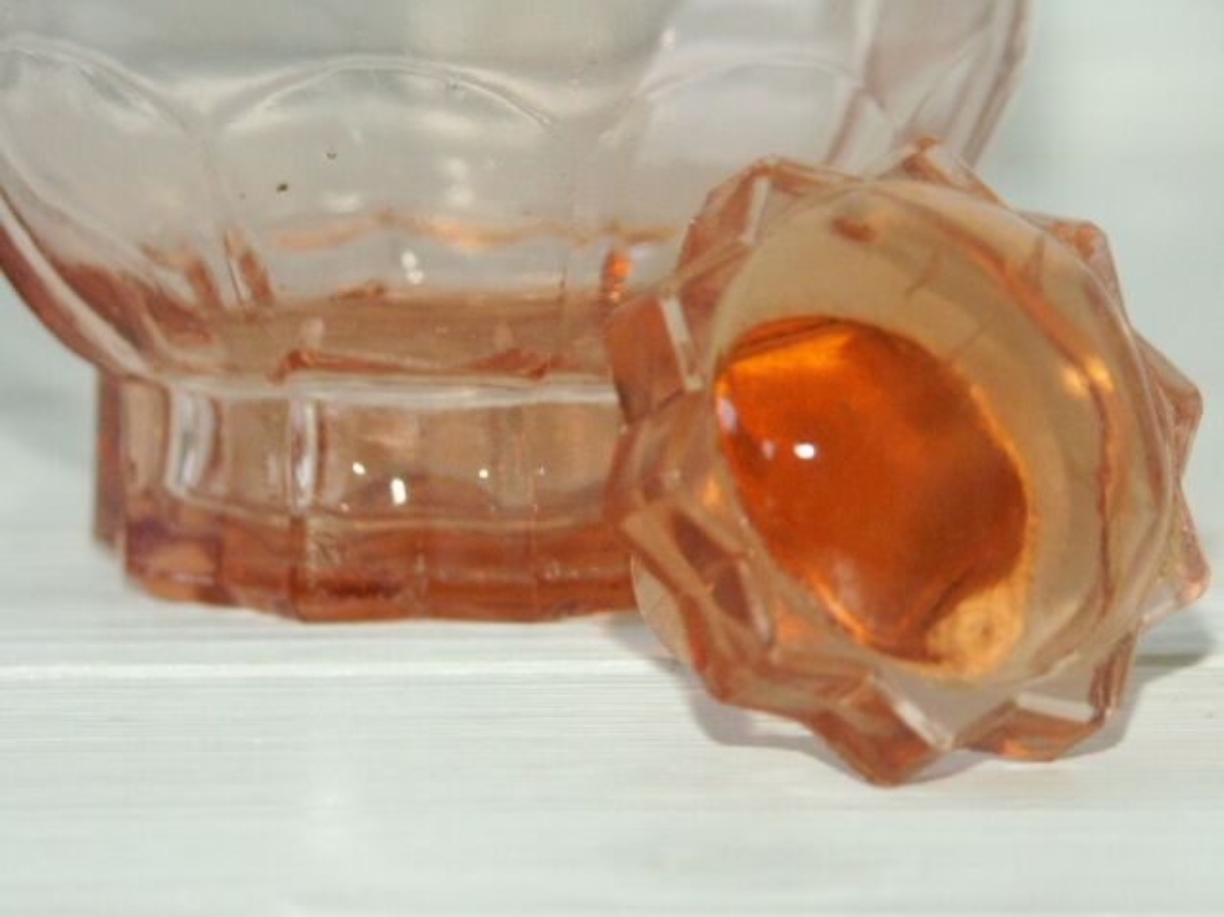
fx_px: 6009
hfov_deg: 11.6
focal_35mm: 170
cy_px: 458
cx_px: 612
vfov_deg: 8.7
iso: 200
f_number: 4
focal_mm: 43.07
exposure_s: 1/160
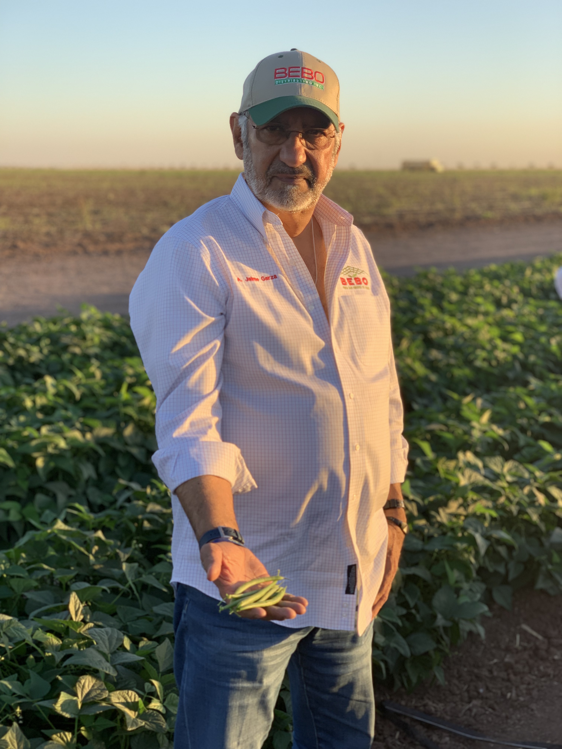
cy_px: 374
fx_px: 1126
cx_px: 281
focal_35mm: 52
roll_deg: +0.7
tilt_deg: -9.1
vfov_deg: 36.8
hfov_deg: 28.0
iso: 16
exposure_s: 1/187
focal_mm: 6
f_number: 2.4
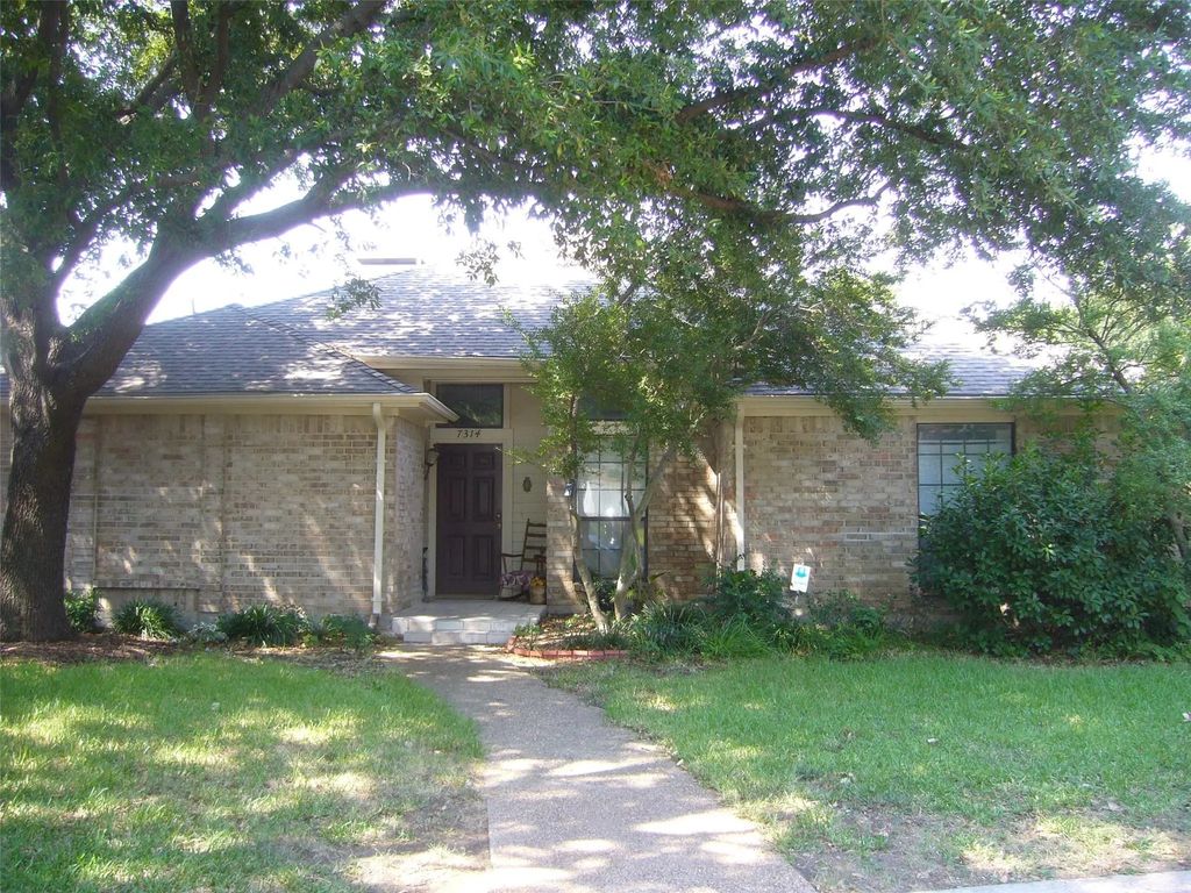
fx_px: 1204
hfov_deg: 52.6
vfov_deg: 40.7
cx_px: 596
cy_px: 446
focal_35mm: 35
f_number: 2.8
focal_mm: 5.8
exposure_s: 1/100
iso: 100
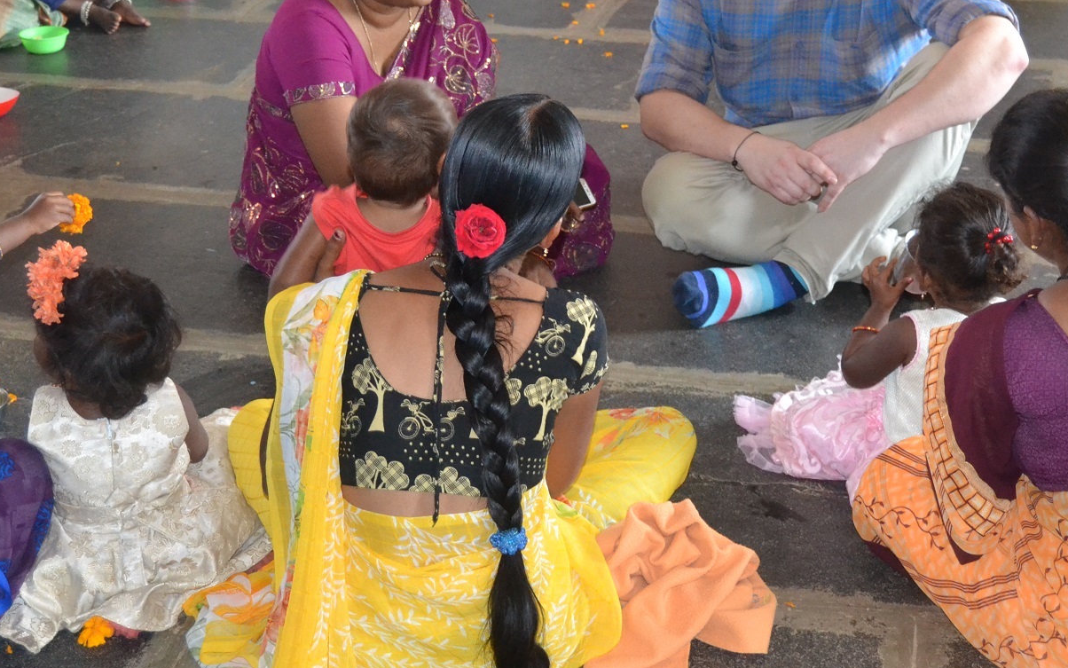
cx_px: 656
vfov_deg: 19.6
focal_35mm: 66
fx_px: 1921
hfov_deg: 31.0
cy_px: 193
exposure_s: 1/60
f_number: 4
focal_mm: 26
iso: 2500
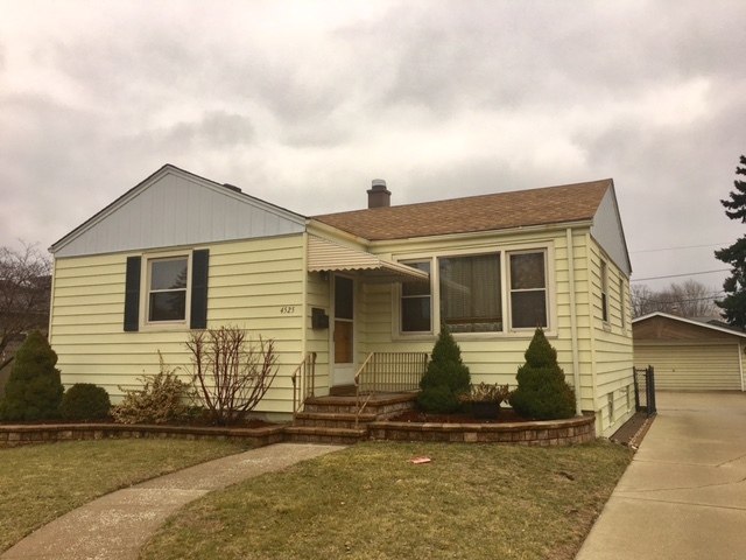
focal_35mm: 29
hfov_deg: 61.7
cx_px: 373
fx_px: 625
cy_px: 280
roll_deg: +1.0
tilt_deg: +8.2
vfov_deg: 48.2
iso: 25
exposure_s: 1/986
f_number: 2.2
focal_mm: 4.15
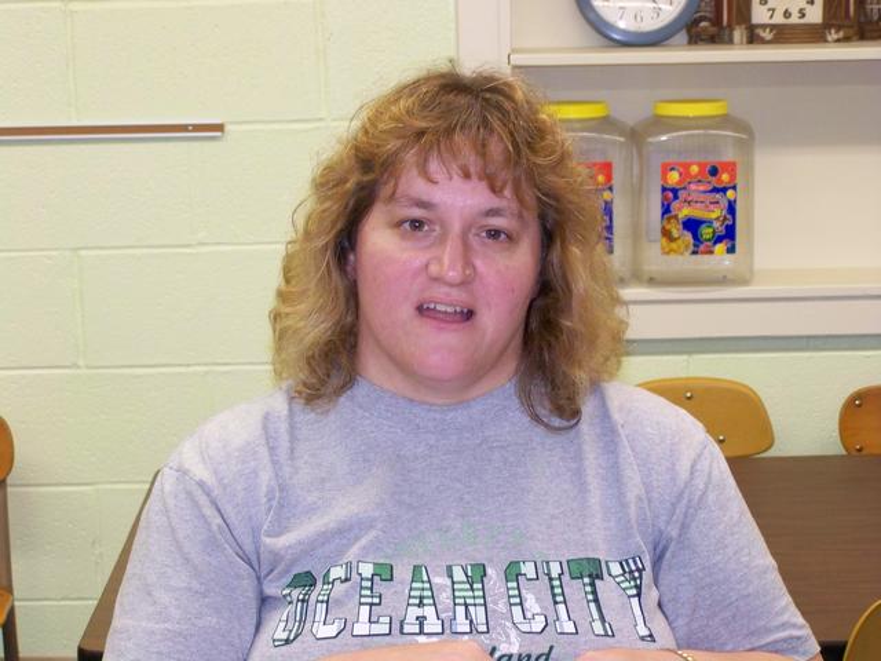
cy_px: 330
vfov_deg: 16.6
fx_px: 2265
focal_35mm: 89
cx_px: 440
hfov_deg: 22.0
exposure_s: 1/50
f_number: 3.2
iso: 200
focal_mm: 14.7
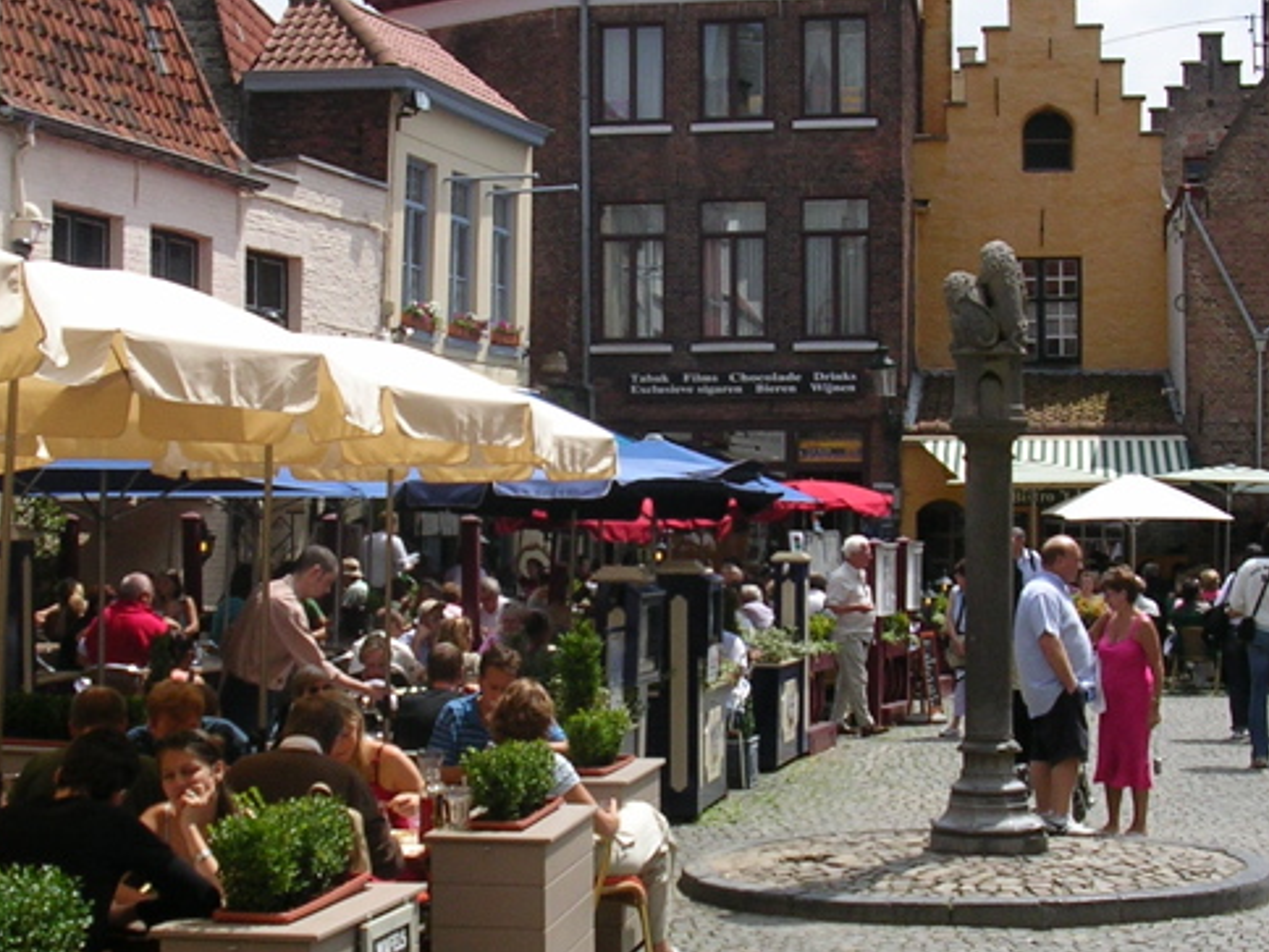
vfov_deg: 22.3
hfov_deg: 29.4
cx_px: 648
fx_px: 2420
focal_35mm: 66
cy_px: 501
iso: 50
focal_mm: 5.8
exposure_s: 1/335
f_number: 5.6
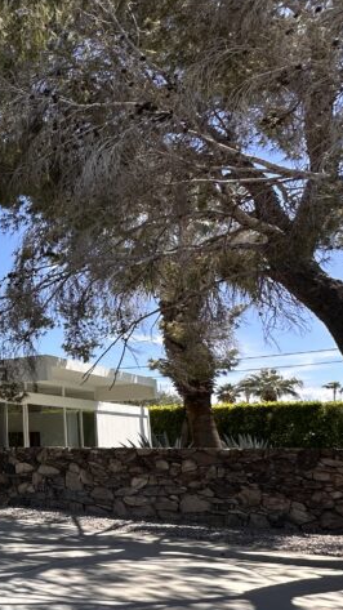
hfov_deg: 23.9
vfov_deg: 58.8
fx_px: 534
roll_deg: -1.0
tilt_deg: +6.9
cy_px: 380
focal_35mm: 33
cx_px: -226
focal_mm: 2.22
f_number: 2.2
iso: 50
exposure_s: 1/1159
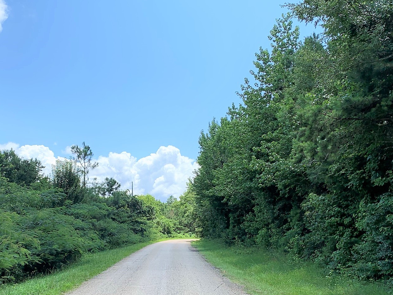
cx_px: 137
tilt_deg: +6.3
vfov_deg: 34.1
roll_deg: +1.1
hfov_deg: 44.3
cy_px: 191
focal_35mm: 42
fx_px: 477
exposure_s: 1/2033
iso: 25
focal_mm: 4.25
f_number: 1.8
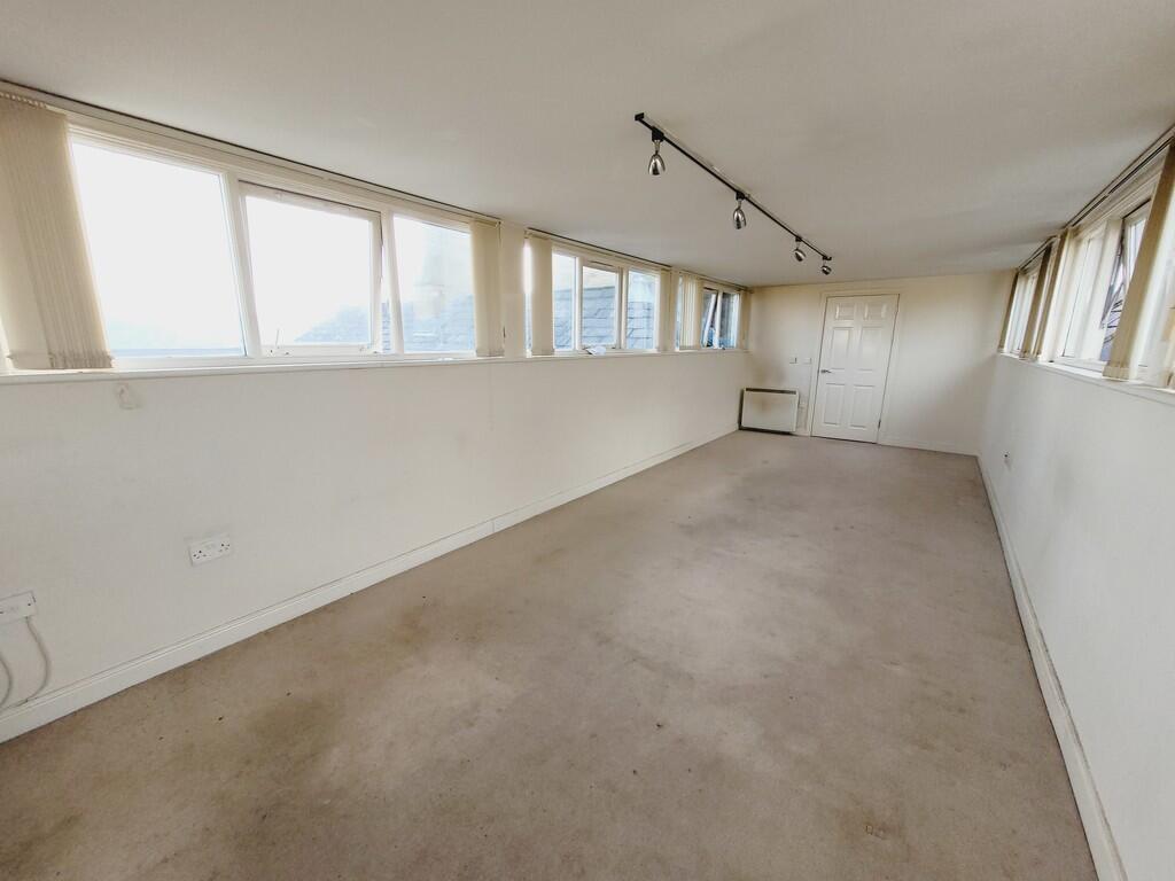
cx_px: 588
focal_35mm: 13
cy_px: 440
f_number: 2.2
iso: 50
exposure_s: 1/120
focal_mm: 1.74
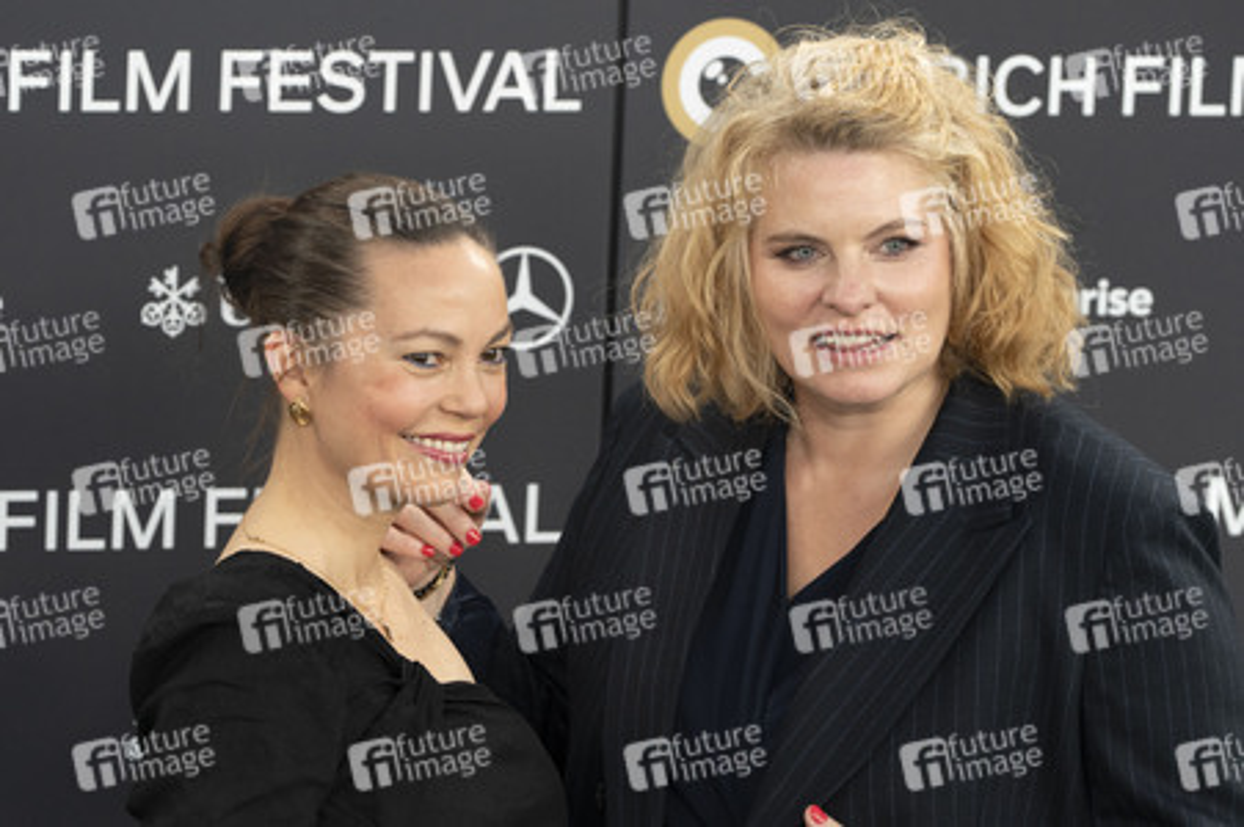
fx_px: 5902
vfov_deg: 8.0
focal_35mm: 171
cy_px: 414
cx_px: 622
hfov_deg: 12.0
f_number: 6.3
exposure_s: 1/400
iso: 1600
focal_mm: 165
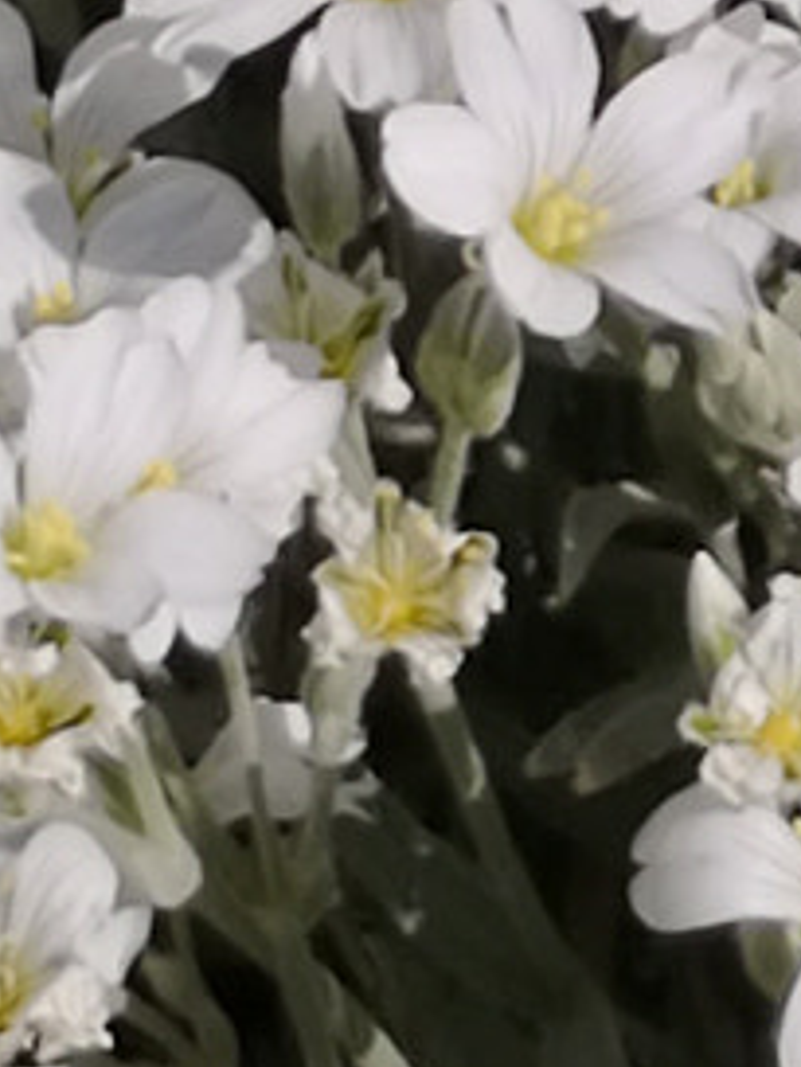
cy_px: -160
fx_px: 9742
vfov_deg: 6.2
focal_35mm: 316
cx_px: 1391
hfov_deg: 4.7
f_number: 4
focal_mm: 3.95
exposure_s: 1/5495
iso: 50
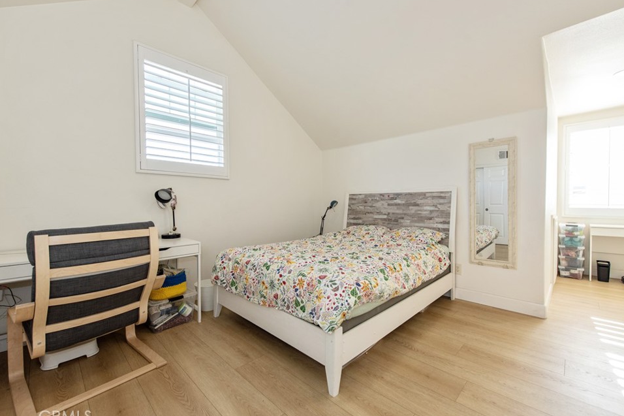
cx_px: 319
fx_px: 260
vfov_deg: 77.3
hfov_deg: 100.4
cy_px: 203
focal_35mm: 15
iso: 720
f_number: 5.6
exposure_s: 1/125
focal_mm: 14
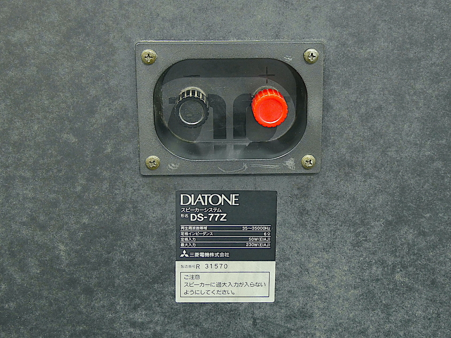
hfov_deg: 27.8
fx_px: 912
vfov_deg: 21.0
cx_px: 226
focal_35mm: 70
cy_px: 169
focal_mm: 12.5
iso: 200
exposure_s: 1/1.3
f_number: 4.5
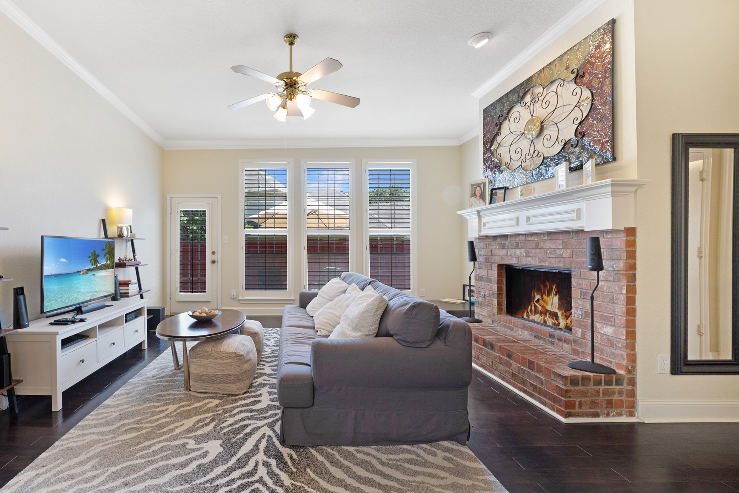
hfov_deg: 98.5
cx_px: 283
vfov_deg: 77.2
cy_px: 268
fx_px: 308
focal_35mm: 15
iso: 500
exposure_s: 1/10
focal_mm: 12
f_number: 9
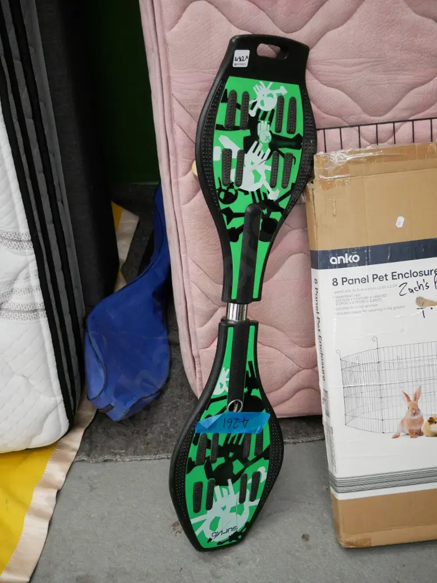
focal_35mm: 46
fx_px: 774
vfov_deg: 41.2
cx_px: 218
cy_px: 292
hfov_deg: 31.5
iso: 3200
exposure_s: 1/60
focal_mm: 23
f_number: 4.3
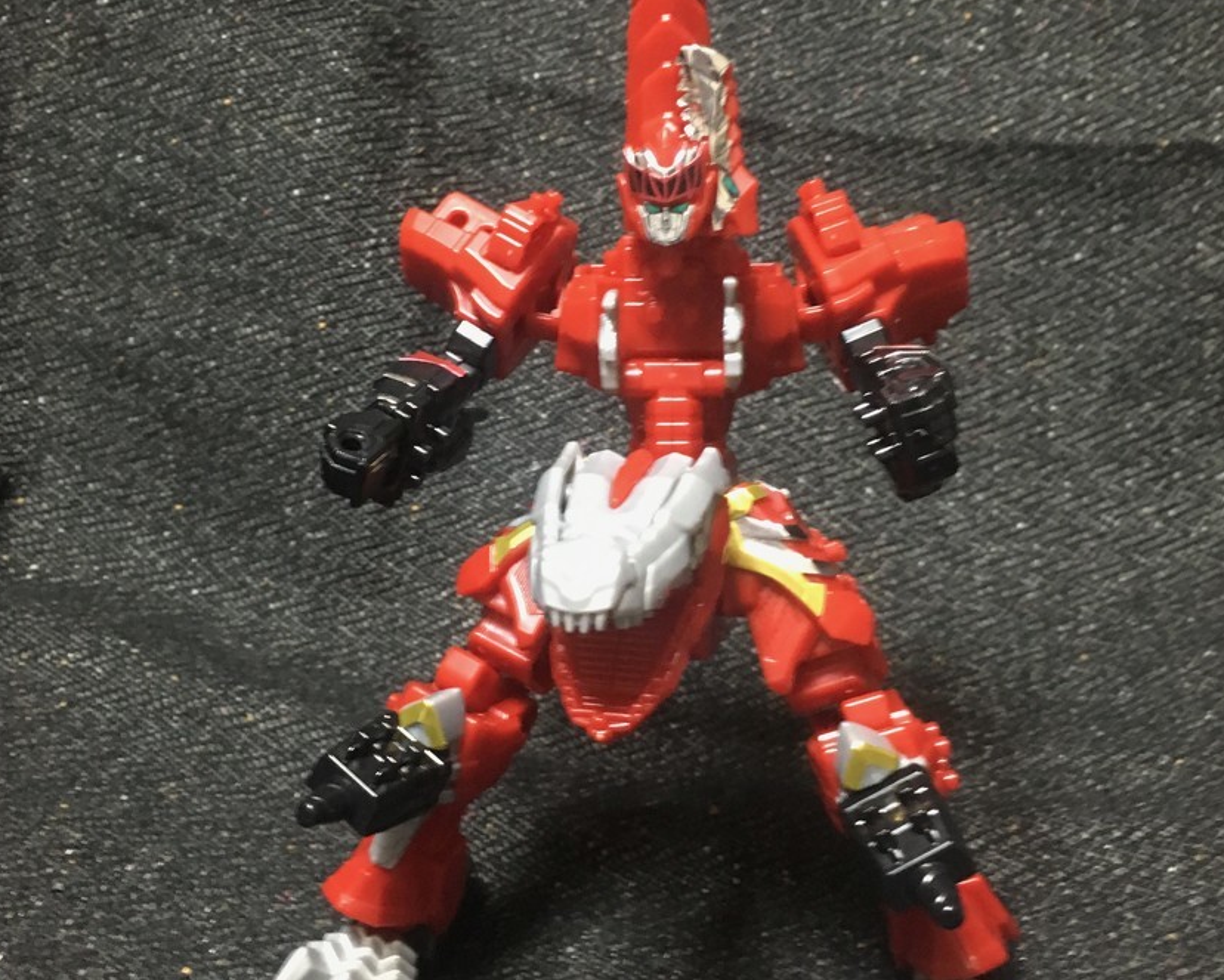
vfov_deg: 36.4
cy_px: 402
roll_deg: +3.5
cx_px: 625
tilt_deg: -20.5
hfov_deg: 44.8
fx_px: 1486
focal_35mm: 41
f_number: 2.2
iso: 400
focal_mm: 4.15
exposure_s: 1/15
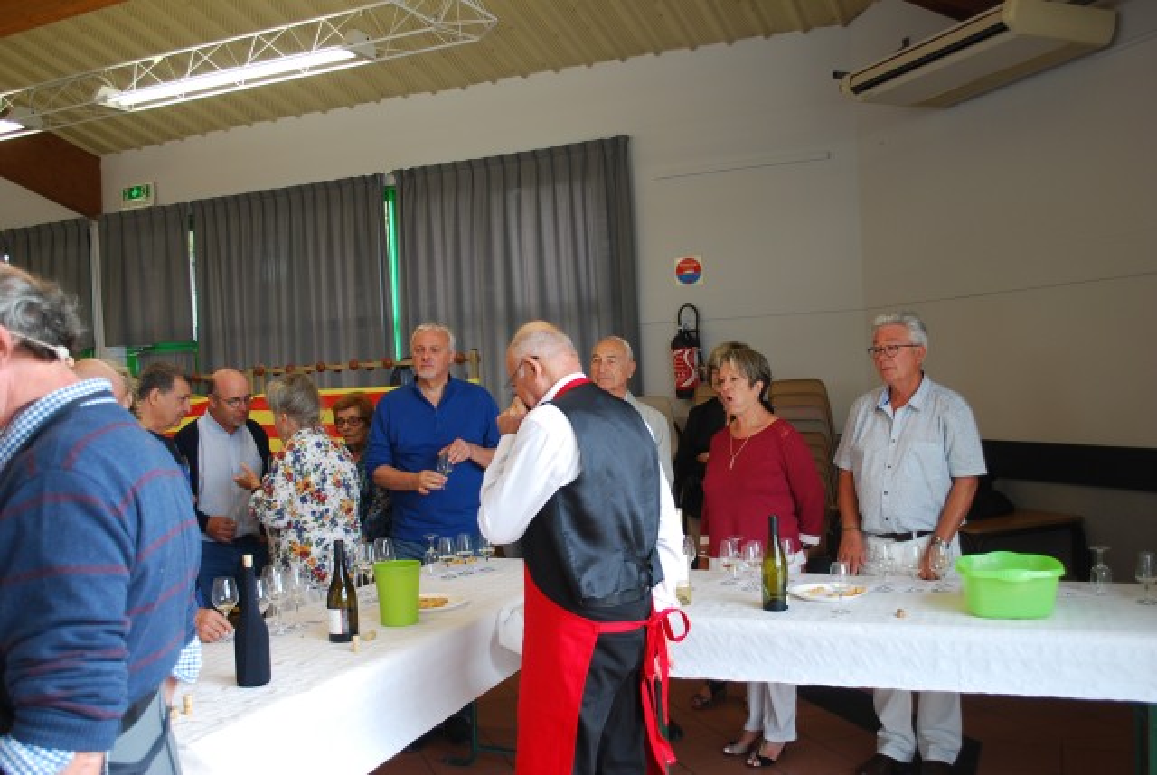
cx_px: 578
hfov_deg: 57.1
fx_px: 1062
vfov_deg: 40.1
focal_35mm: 33
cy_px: 388
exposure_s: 1/50
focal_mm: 22
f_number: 4
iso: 200
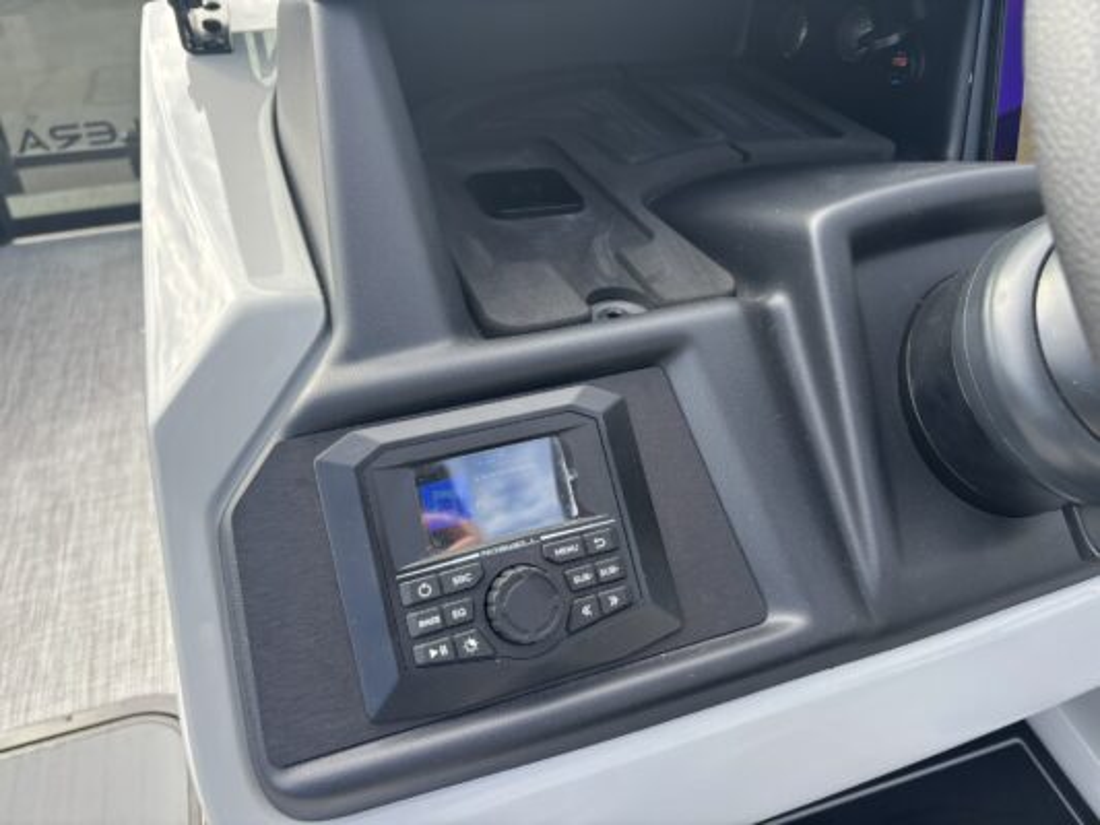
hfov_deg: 67.3
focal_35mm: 26
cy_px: 412
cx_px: 550
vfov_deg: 53.1
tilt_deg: -31.9
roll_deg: -0.2
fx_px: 826
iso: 50
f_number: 1.6
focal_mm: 5.96
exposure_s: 1/584
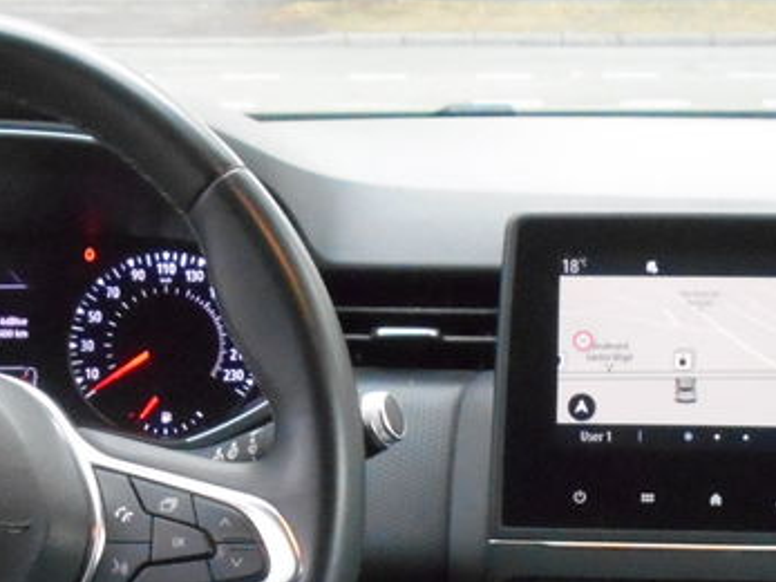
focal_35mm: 75
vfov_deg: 19.3
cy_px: 513
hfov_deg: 26.0
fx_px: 1681
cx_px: 360
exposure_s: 1/100
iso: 800
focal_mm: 4.6
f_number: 3.2
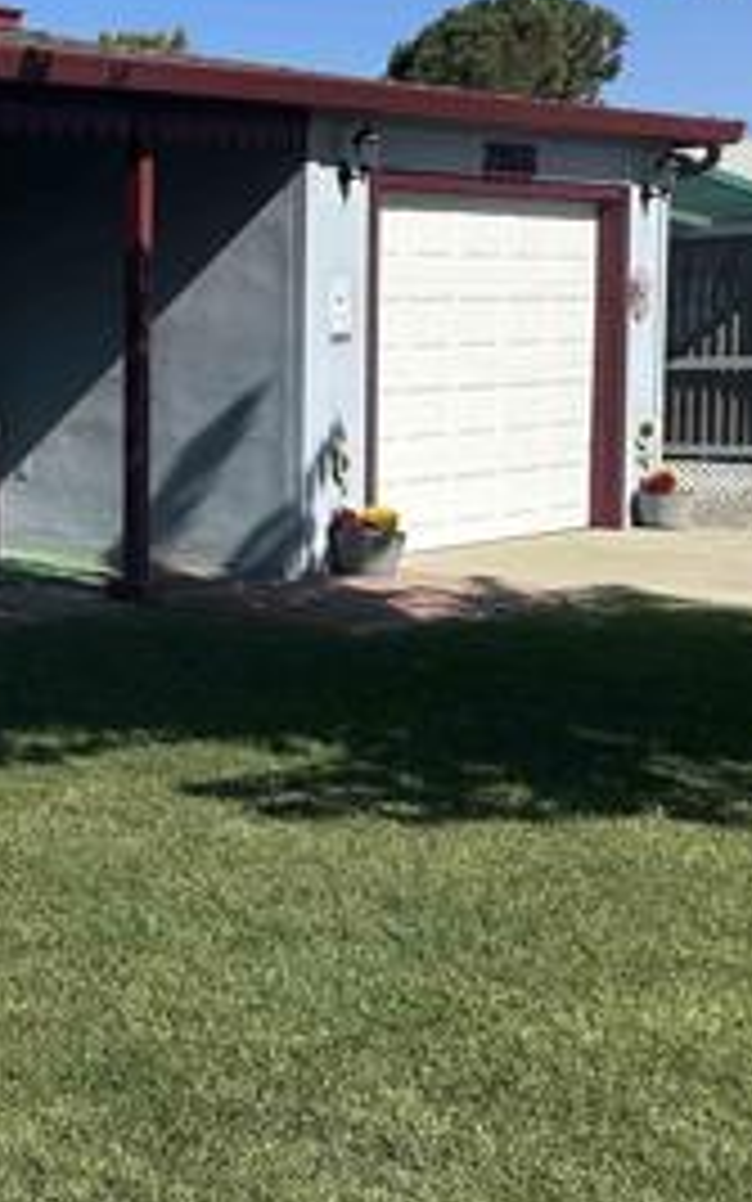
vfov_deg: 33.4
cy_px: 509
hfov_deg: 17.2
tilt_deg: -3.2
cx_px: -621
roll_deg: +0.6
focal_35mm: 61
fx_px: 1999
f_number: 1.78
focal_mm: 6.86
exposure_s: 1/5000
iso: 80
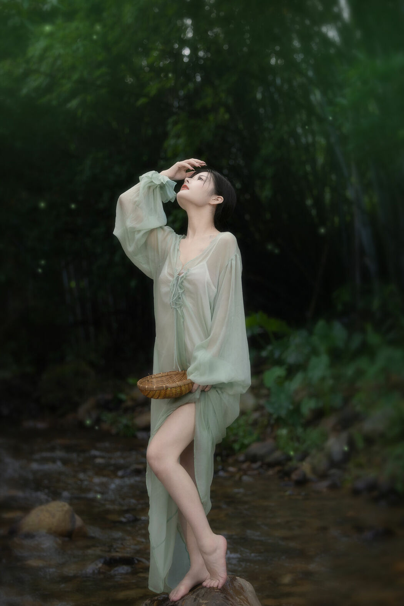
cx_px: 202
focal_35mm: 69
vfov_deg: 29.2
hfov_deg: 19.7
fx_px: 1161
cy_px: 303
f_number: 2.8
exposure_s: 1/200
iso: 100
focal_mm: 70
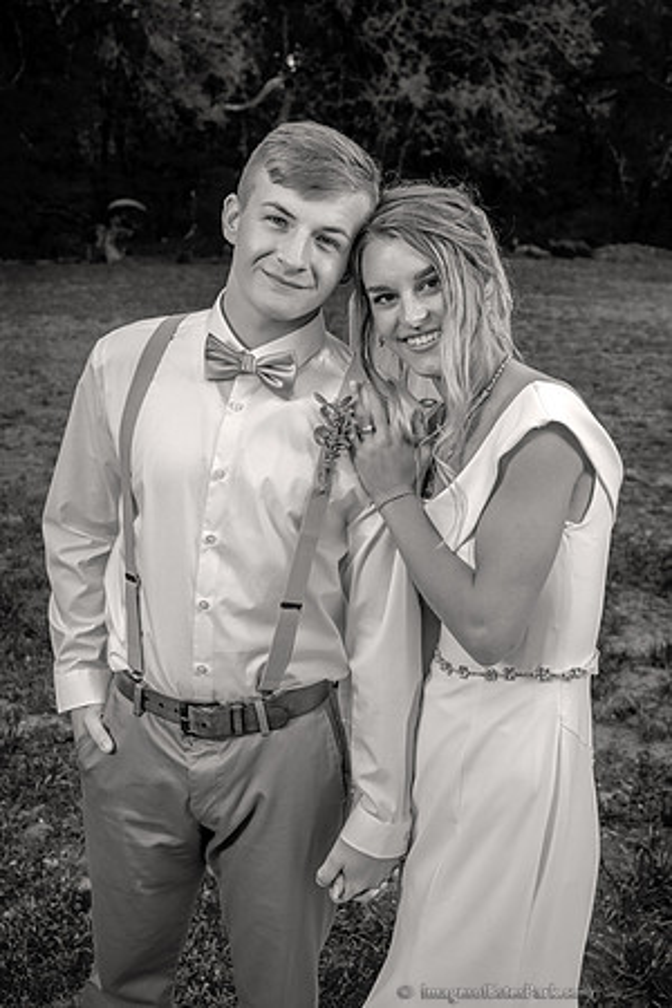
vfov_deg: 48.5
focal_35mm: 40
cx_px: 336
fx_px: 1120
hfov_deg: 33.4
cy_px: 504
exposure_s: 1/160
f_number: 6.3
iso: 100
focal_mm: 40
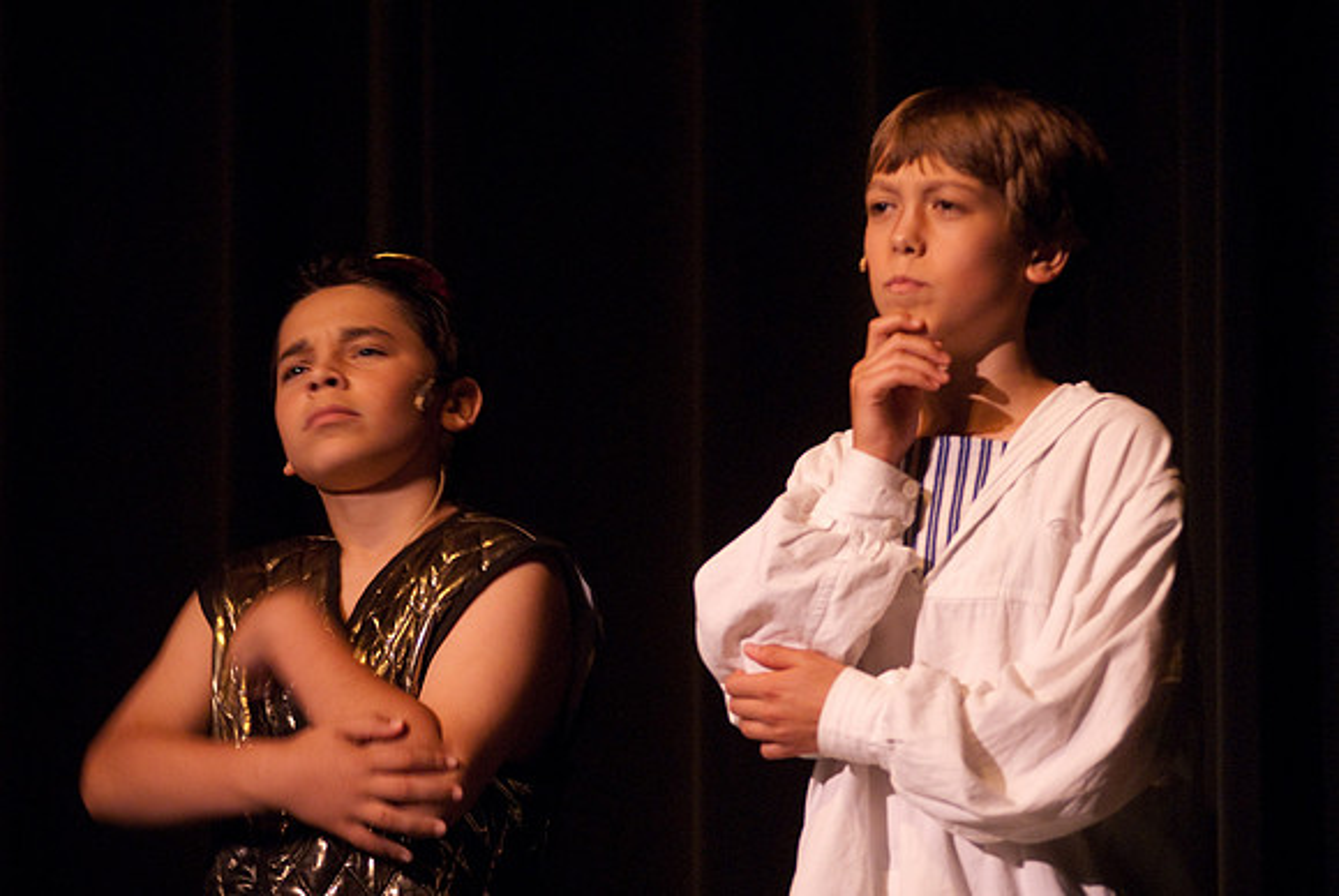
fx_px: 8098
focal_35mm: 218
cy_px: 448
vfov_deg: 6.3
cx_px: 670
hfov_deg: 9.5
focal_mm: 145
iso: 1000
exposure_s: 1/40
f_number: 2.8
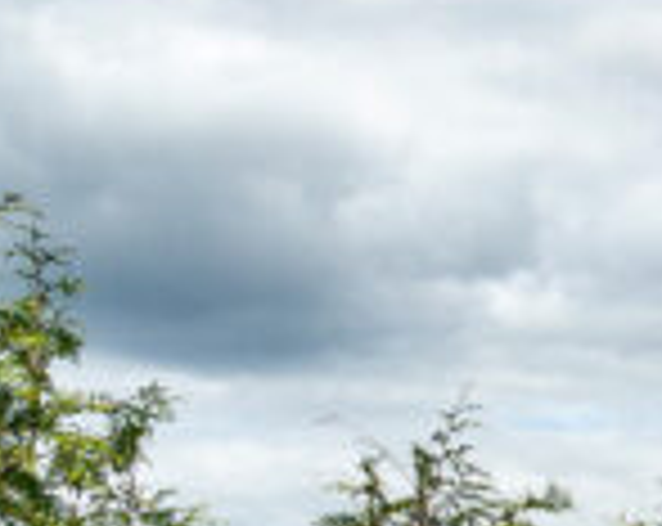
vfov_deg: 12.8
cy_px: 605
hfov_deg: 10.1
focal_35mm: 118
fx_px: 2307
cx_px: 2175
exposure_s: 1/250
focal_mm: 18
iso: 100
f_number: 8
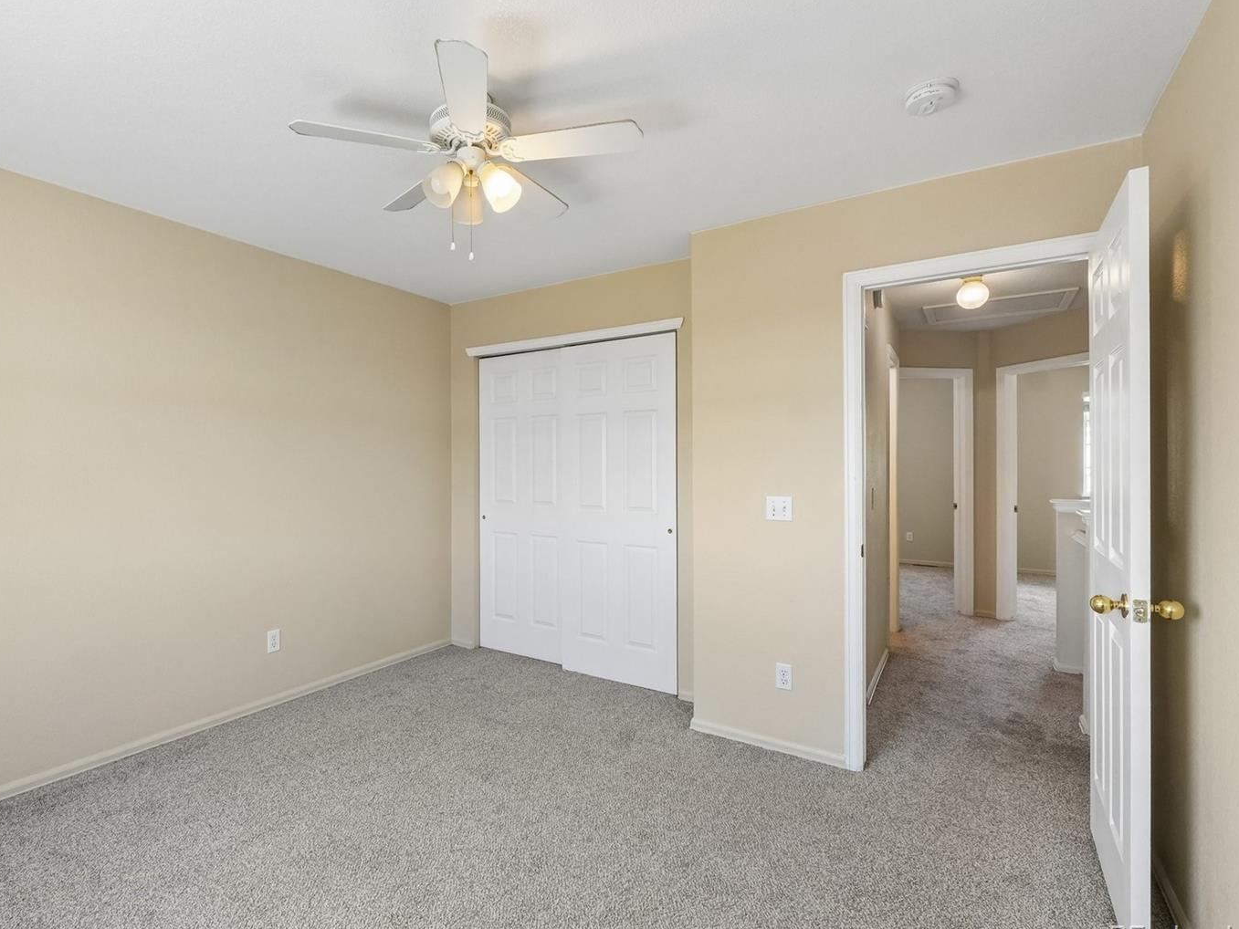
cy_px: 468
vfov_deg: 74.7
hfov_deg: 90.4
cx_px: 527
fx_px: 609
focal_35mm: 17
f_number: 9
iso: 640
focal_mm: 10
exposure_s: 1/60
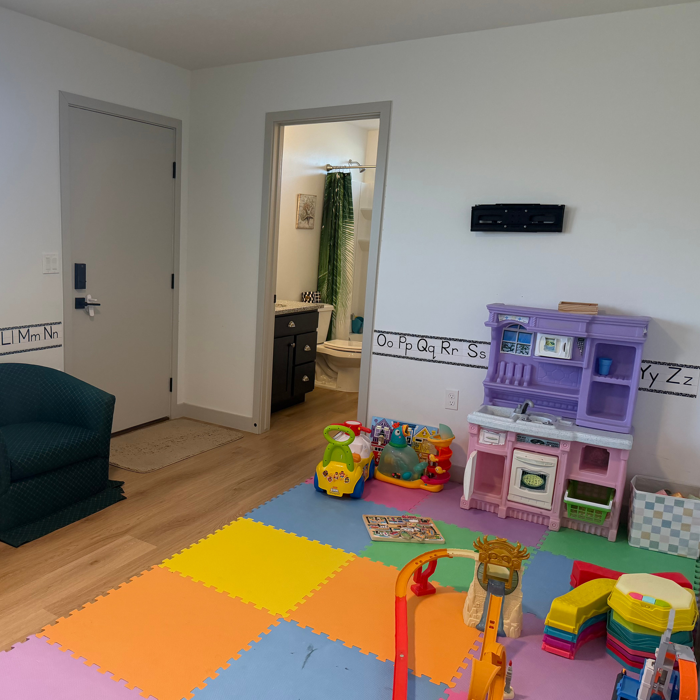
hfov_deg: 54.6
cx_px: 236
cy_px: 346
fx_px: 663
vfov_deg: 55.6
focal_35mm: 29
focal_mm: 6.76
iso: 200
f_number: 1.78
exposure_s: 1/210
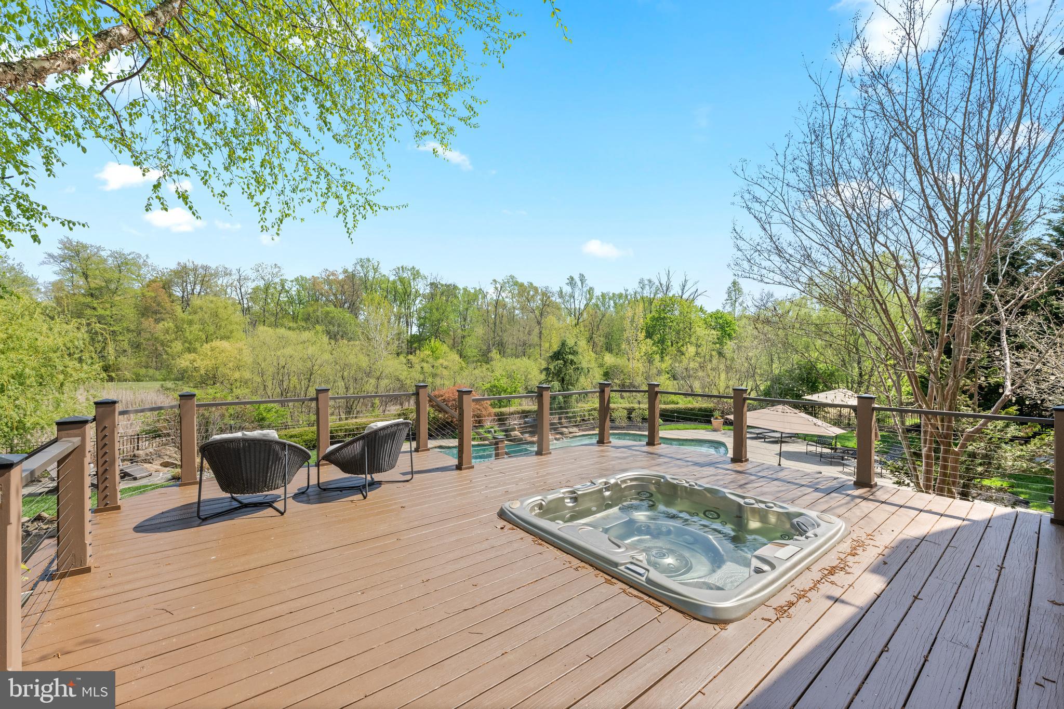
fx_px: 414
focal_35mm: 14
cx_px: 532
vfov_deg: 81.2
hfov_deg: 104.3
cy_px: 354
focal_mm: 14
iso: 800
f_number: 7.1
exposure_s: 1/1000
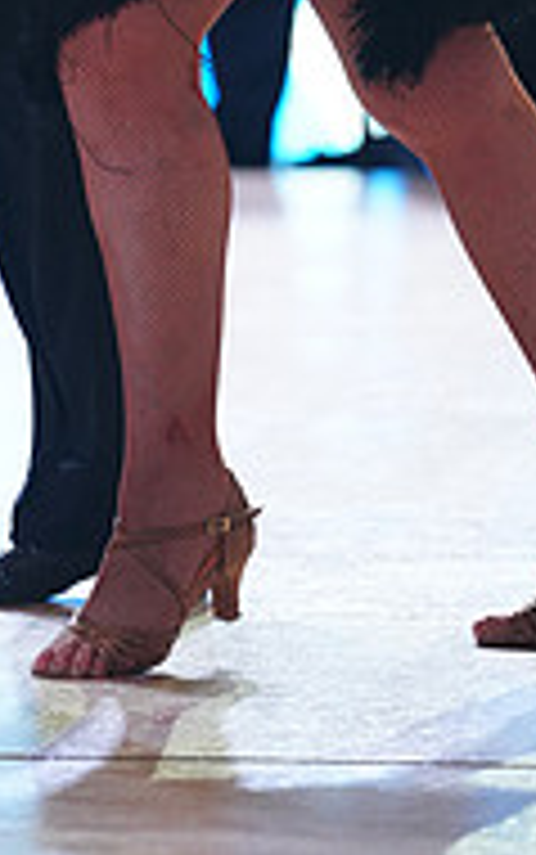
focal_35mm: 514
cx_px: -47
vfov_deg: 4.1
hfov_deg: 2.6
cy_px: -446
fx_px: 11995
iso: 1250
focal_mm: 165
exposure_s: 1/400
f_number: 2.8
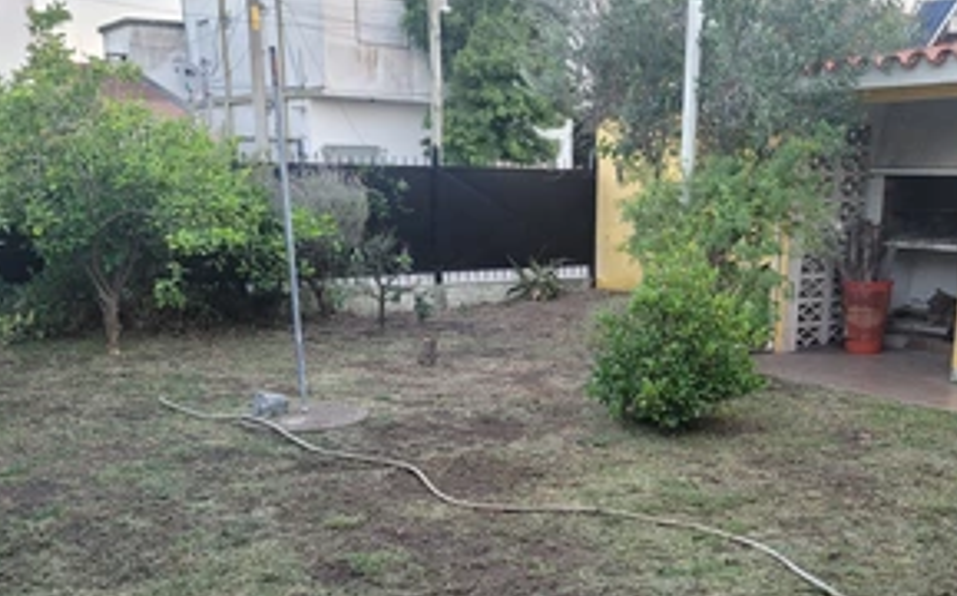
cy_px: 490
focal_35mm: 42
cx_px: 570
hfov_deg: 47.0
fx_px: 1094
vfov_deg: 29.7
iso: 200
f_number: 1.8
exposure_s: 1/100
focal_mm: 5.4
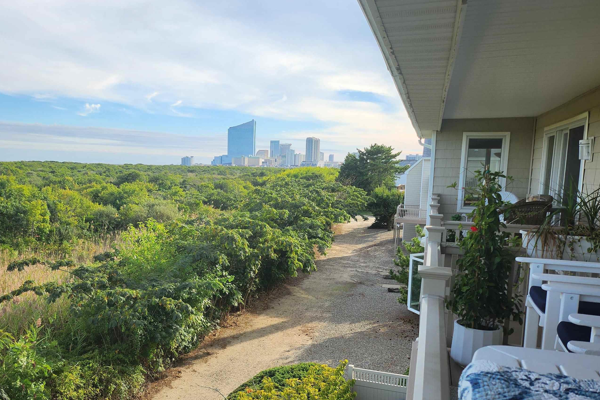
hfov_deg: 61.5
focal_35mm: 30
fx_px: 500
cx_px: 245
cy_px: 224
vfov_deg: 43.5
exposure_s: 1/1936
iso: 50
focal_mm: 5
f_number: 1.8
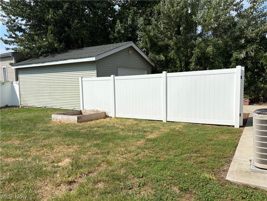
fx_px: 201
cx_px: 134
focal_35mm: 26
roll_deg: +2.3
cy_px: 100
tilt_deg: -3.8
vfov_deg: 53.1
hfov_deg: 67.3
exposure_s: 1/7813
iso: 50
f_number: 1.6
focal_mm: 5.96
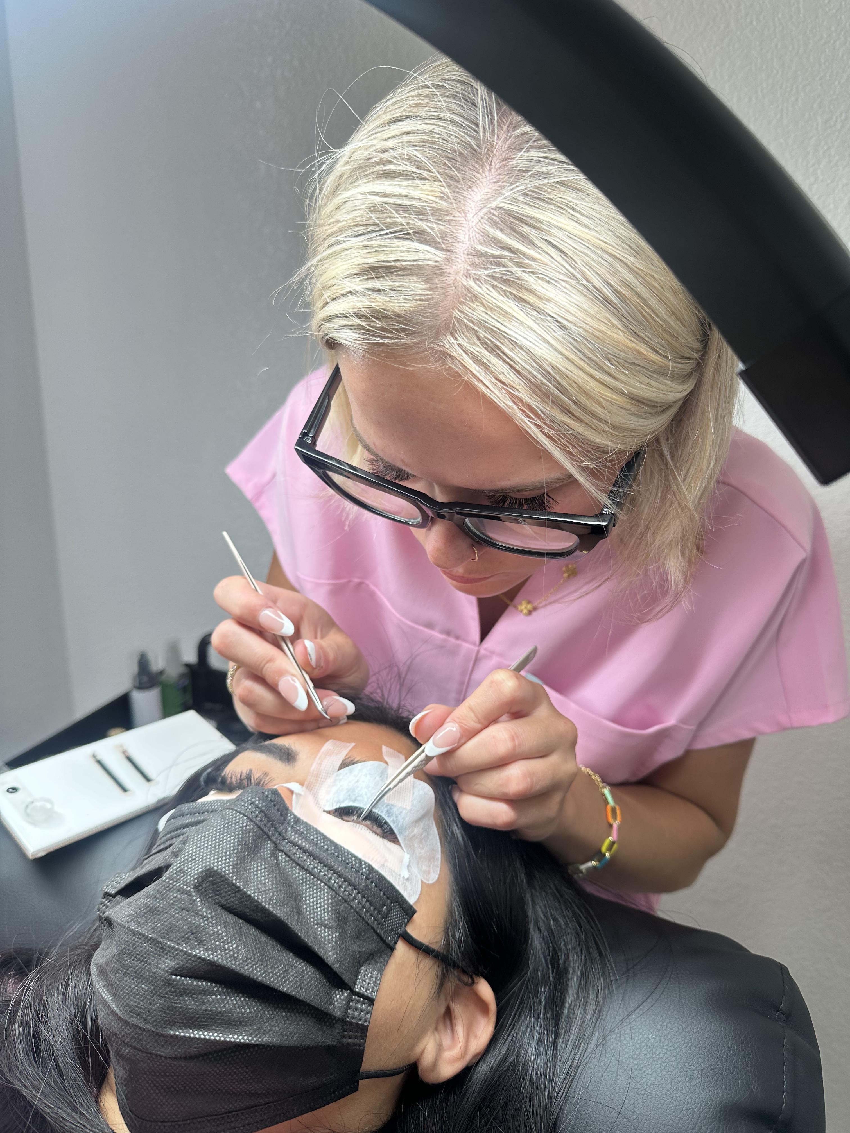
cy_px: 566
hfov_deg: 56.8
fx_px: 786
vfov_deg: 71.6
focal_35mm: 24
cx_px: 425
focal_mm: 6.86
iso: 64
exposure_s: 1/125
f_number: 1.78
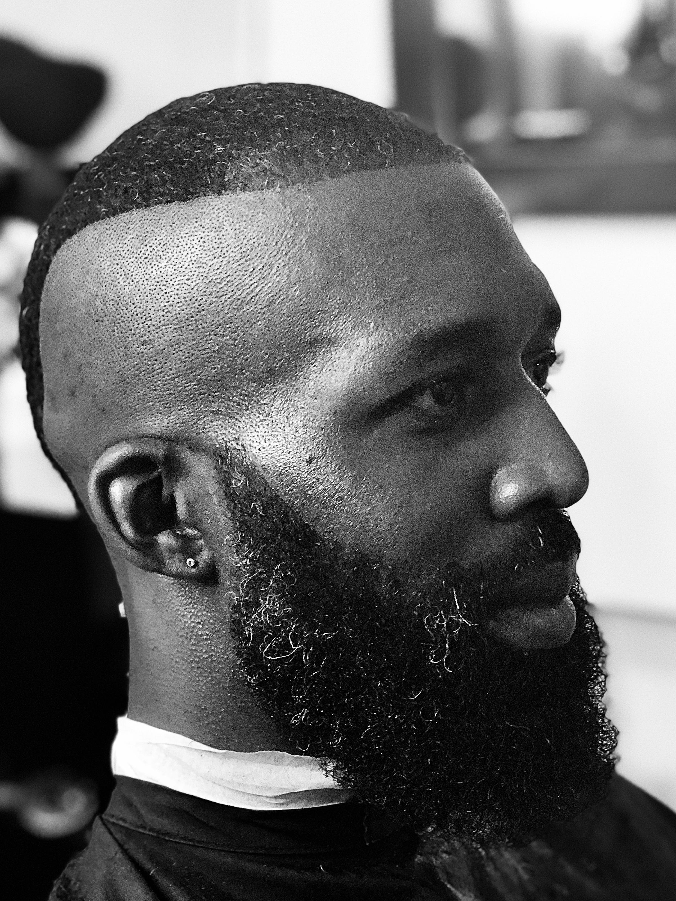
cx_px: 338
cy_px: 450
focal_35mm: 57
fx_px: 1484
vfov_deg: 33.8
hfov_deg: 25.7
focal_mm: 6.6
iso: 500
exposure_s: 1/60
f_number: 2.8
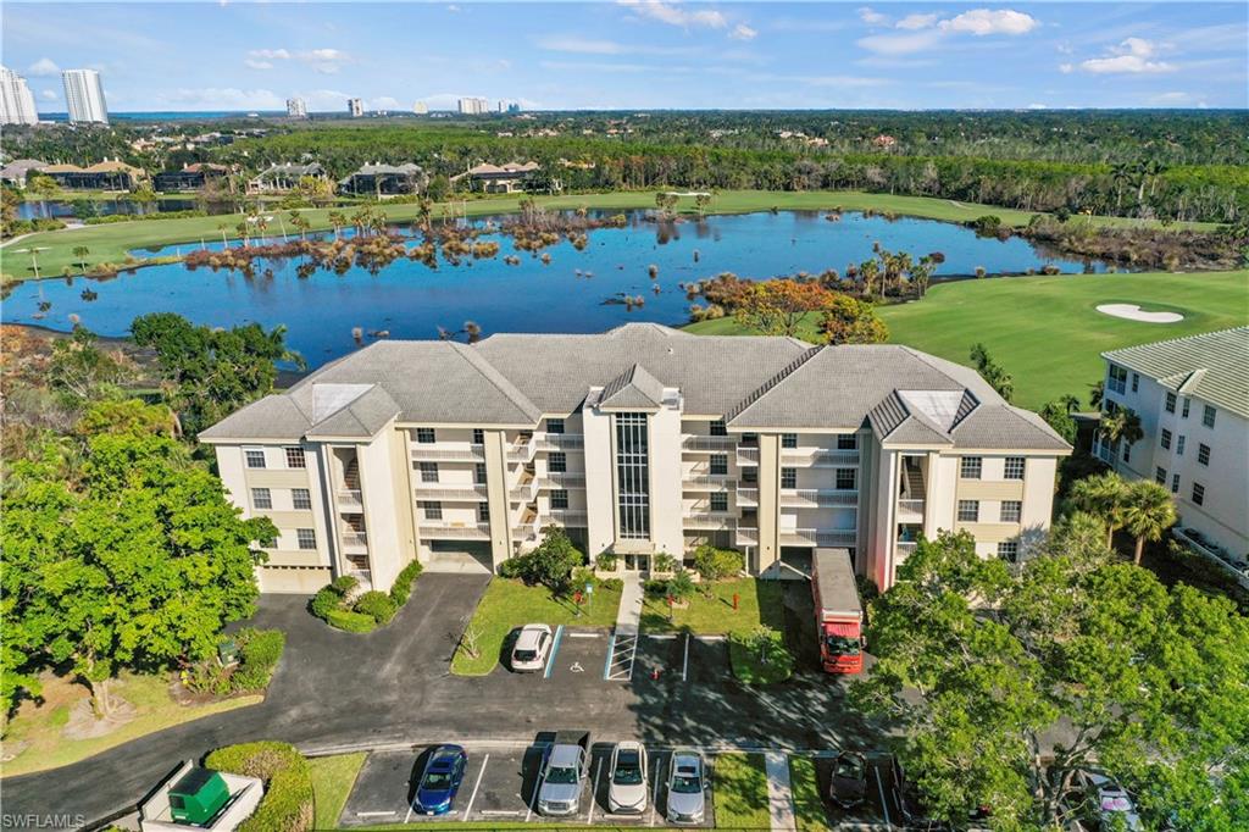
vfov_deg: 46.4
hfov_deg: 65.5
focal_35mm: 28
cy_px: 416
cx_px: 624
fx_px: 971
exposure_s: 1/800
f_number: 6.3
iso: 100
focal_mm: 10.26
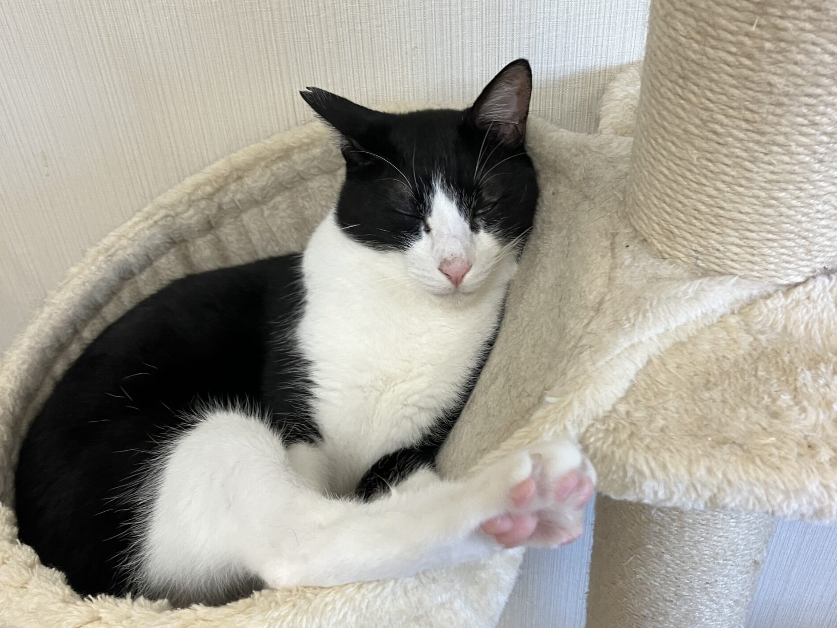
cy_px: 362
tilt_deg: -42.4
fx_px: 919
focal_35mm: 38
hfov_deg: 49.0
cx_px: 421
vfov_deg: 37.6
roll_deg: +2.9
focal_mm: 3.99
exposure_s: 1/65
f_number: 1.8
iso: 80
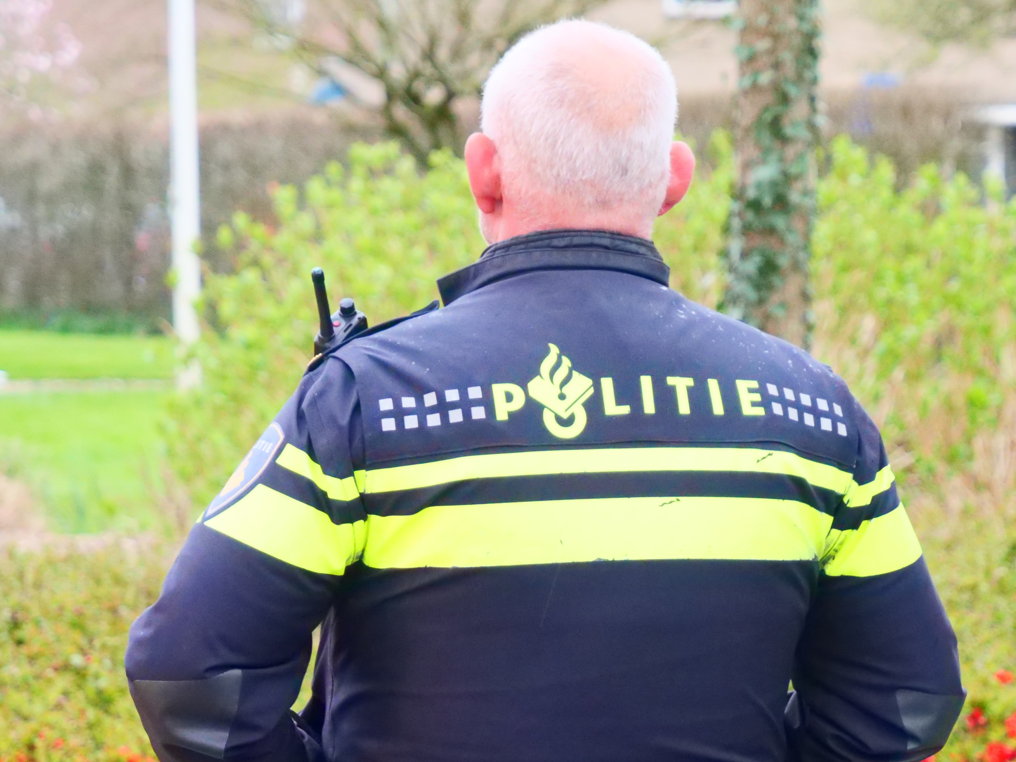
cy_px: 381
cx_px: 508
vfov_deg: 12.3
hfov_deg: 16.4
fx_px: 3522
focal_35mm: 120
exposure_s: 1/80
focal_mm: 60
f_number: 4
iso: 3200
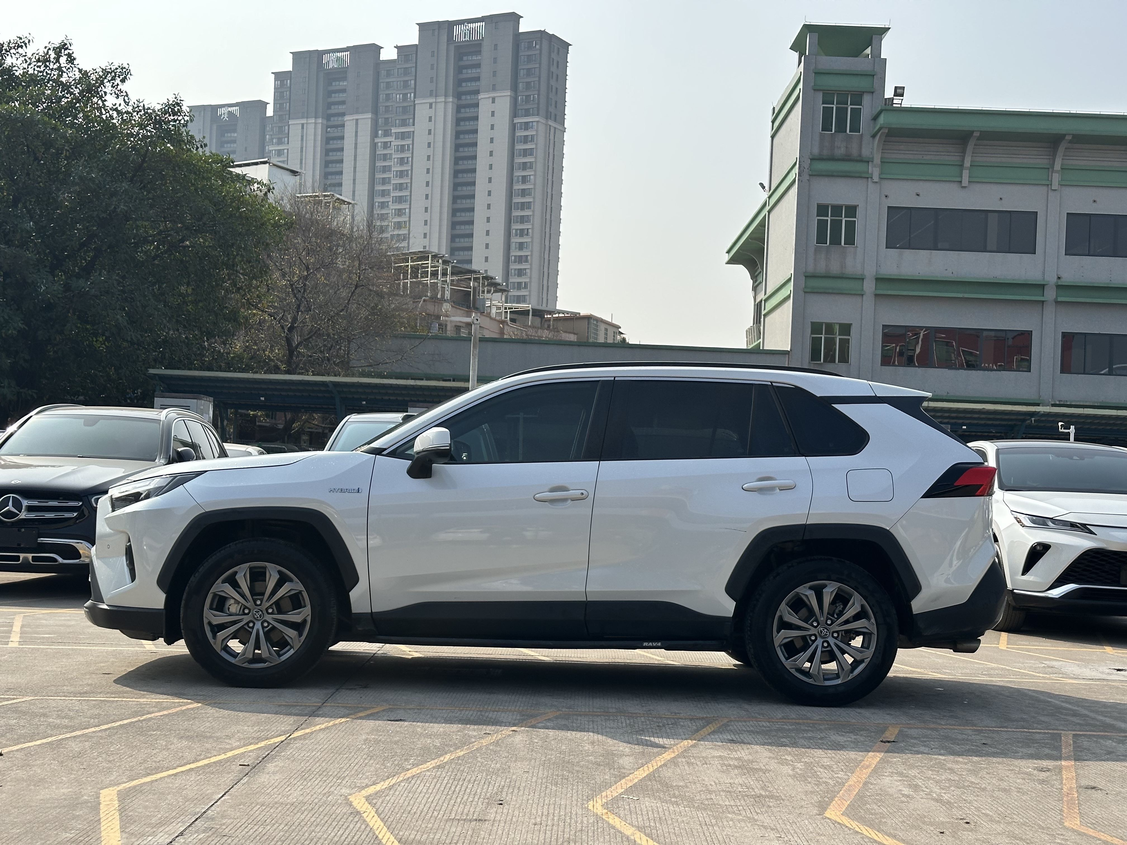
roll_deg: -2.7
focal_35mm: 48
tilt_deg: +1.4
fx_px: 1563
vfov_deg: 30.3
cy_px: 422
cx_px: 564
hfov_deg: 39.7
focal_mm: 6.86
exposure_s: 1/4016
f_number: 1.78
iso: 64
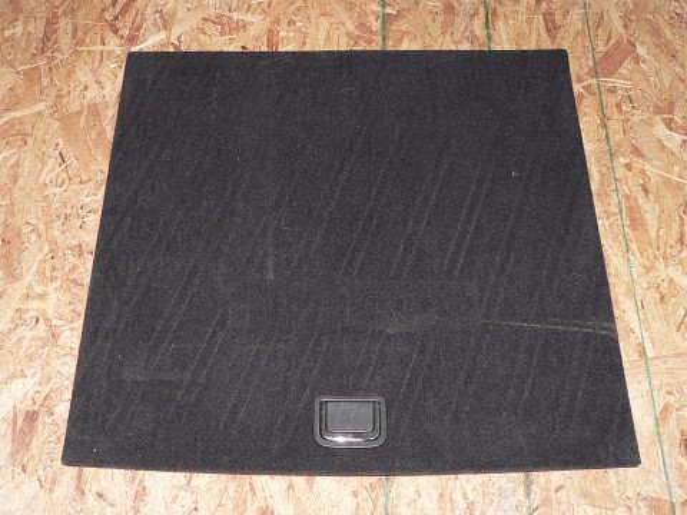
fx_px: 853
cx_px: 344
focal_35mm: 43
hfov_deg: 43.9
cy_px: 258
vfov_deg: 33.6
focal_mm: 7.1
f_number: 3.3
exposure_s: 1/60
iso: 100
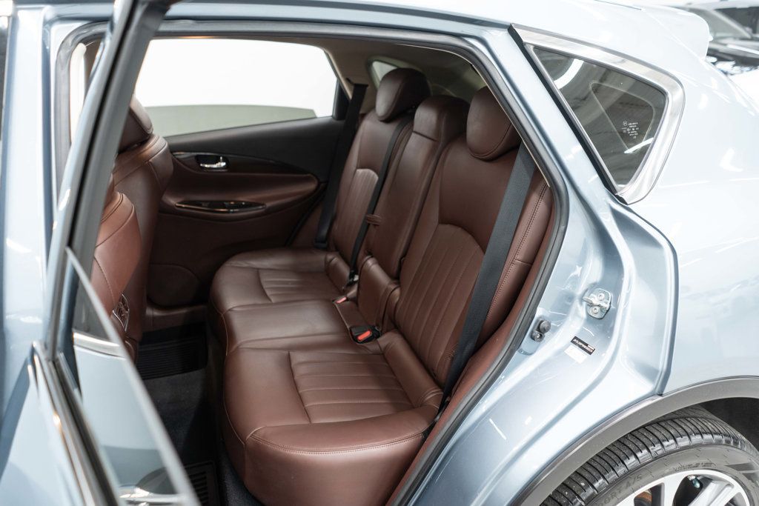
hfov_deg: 65.5
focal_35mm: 28
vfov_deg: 46.4
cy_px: 253
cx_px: 380
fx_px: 590
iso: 1000
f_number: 3.2
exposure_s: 1/50
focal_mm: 28
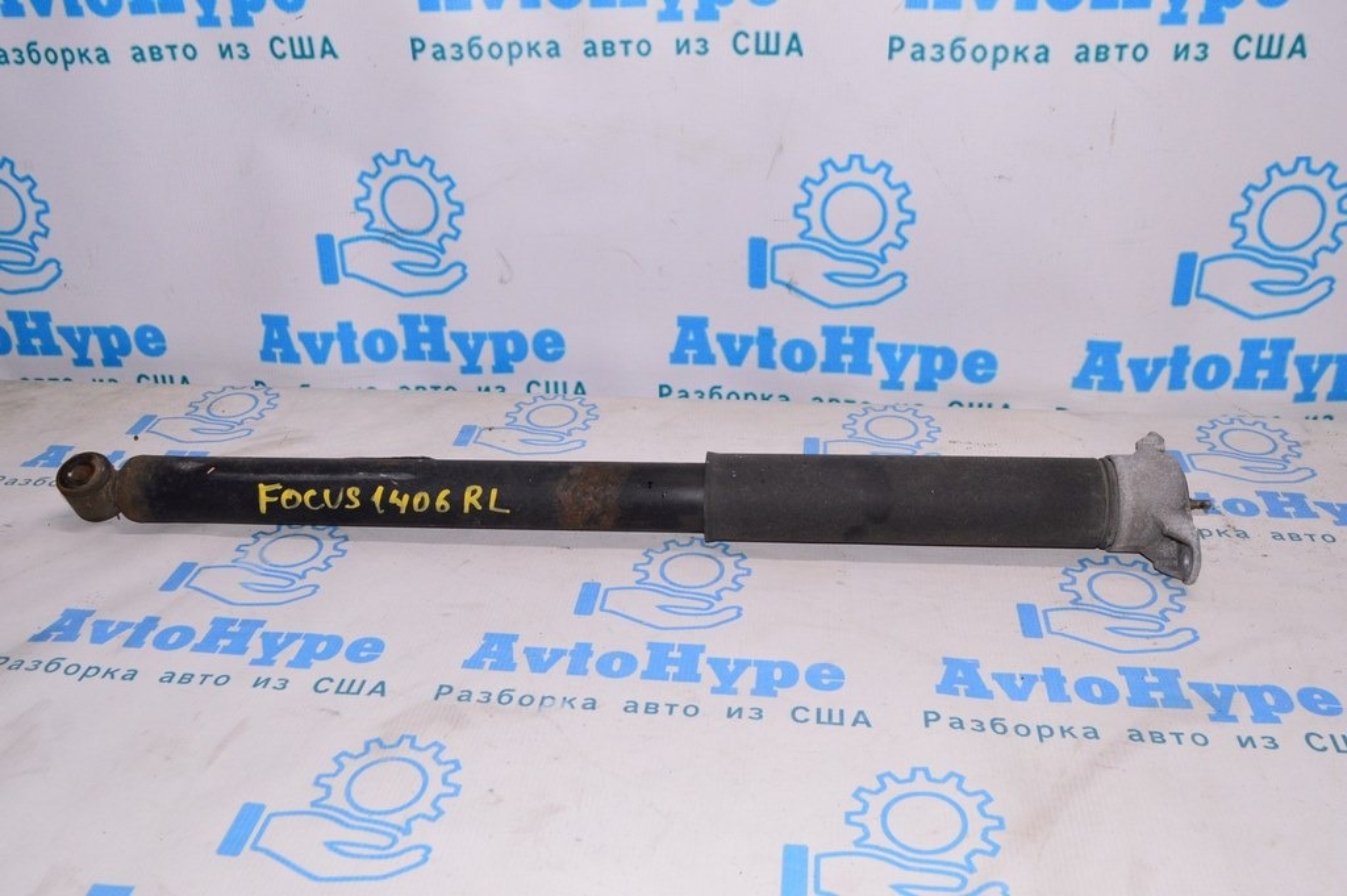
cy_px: 448
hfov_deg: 57.3
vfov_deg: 39.9
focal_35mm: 33
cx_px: 674
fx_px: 1234
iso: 1600
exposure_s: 1/200
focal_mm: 22
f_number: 8
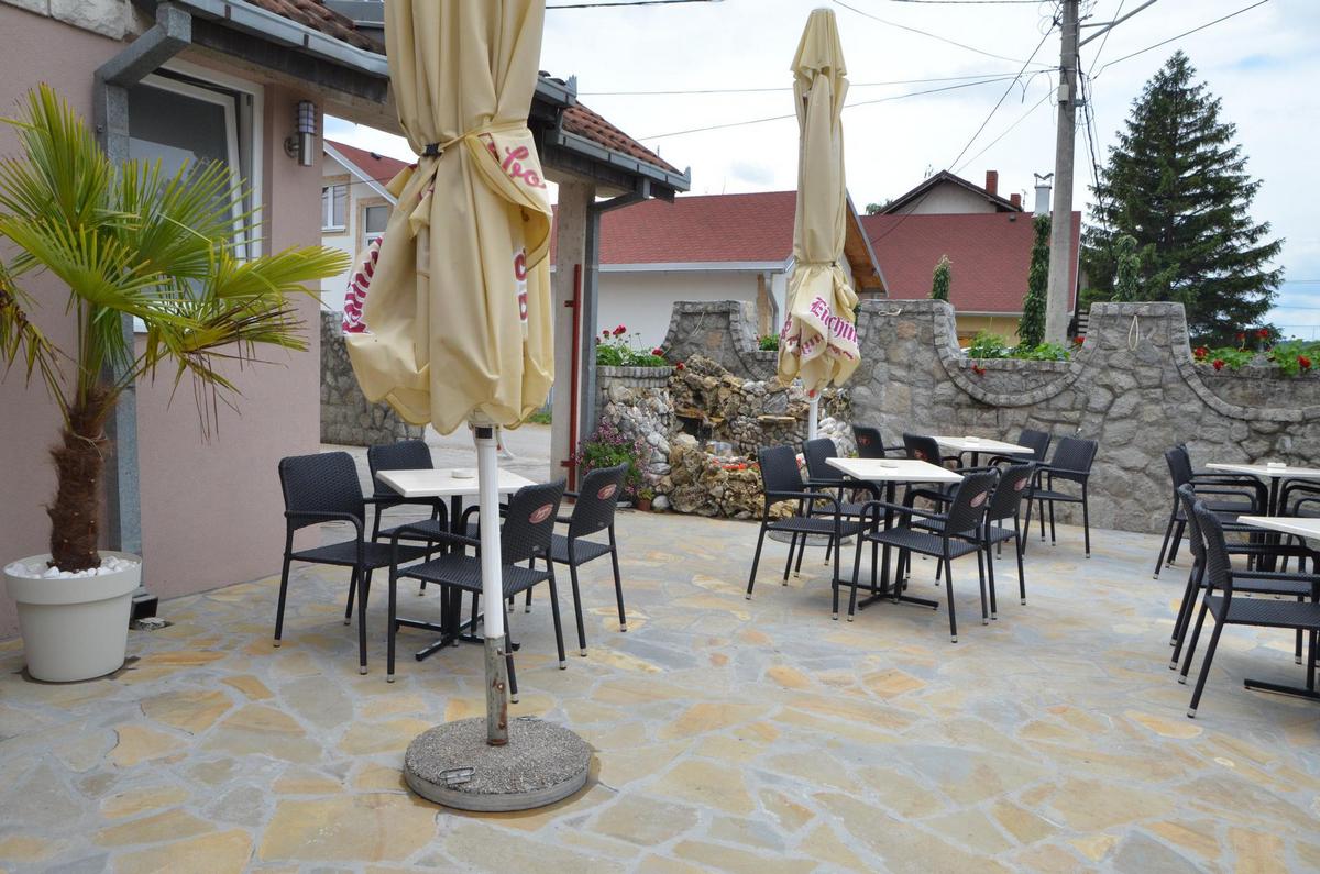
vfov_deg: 50.2
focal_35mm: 26
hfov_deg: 70.5
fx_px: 933
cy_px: 437
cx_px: 660
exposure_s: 1/1000
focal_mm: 17
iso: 640
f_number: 9
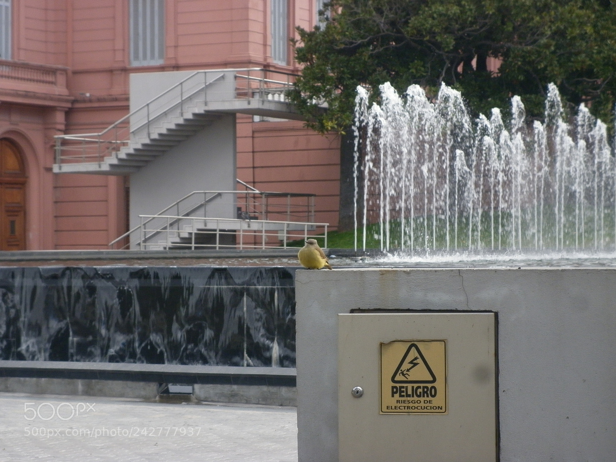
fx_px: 1993
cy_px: 231
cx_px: 308
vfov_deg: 13.2
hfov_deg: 17.6
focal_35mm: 112
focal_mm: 20
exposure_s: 1/125
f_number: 6.2
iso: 125
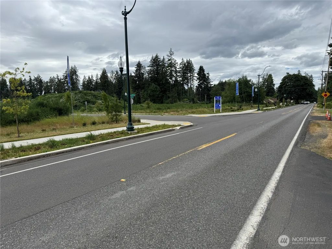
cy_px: 124
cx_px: 166
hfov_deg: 71.6
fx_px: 230
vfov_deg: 56.8
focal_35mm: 24
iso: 80
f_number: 1.78
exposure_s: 1/4950
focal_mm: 6.76
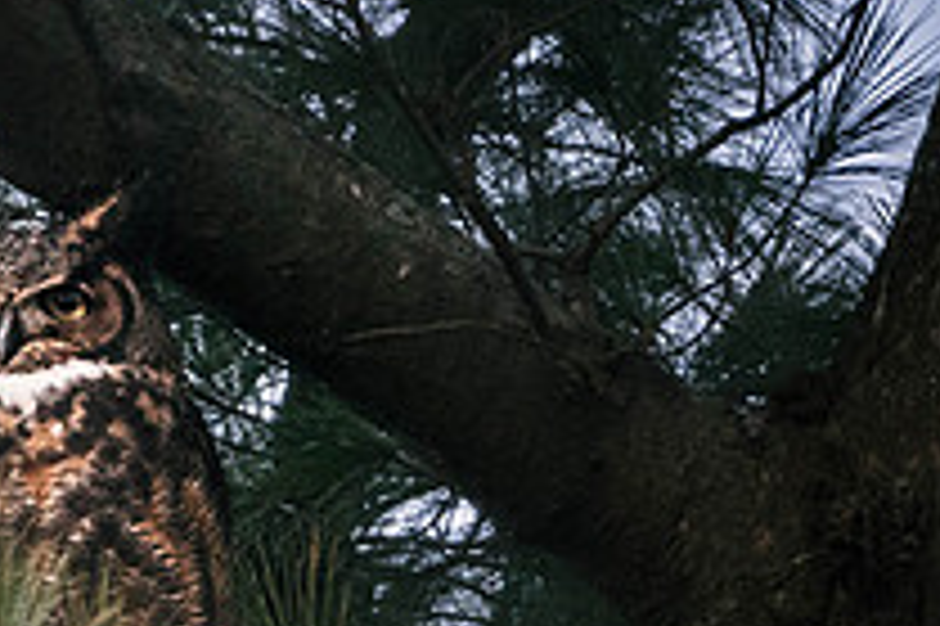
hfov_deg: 0.8
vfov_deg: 0.5
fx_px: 71330
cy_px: 771
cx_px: 831
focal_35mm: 2734
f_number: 5.6
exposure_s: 1/100
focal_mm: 500
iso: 800
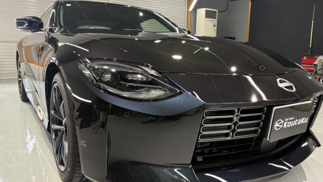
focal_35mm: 29
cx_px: 164
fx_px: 248
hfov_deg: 66.0
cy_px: 85
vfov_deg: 40.2
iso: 160
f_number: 1.6
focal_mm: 5.96
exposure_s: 1/120
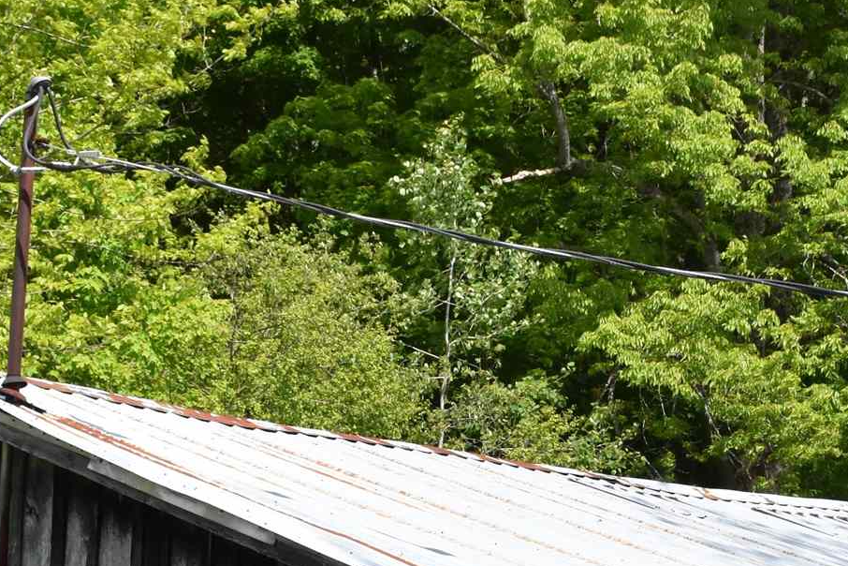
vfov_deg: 11.1
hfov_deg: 16.8
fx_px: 2874
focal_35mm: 122
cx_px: 525
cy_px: 594
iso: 800
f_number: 8
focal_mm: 24
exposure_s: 1/400
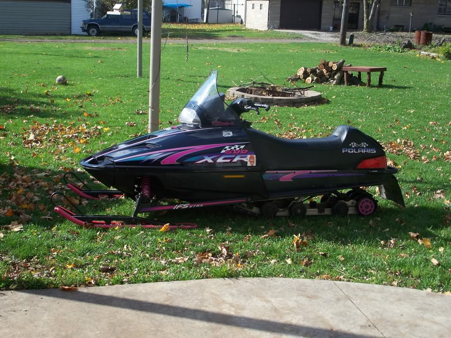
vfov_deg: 28.6
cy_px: 169
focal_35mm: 51
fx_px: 664
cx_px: 226
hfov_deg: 37.5
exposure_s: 1/500
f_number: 3.2
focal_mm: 10.7
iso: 64
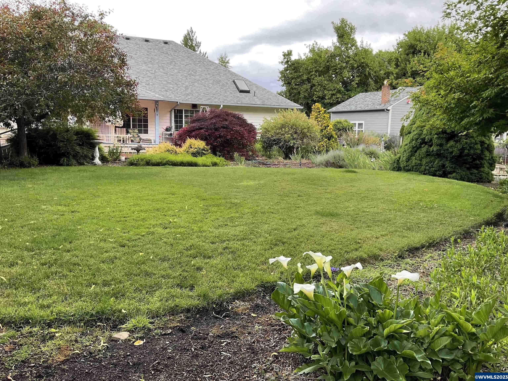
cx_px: 254
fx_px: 426
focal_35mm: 29
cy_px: 190
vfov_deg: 48.2
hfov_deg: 61.7
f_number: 1.8
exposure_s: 1/239
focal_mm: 3
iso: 25
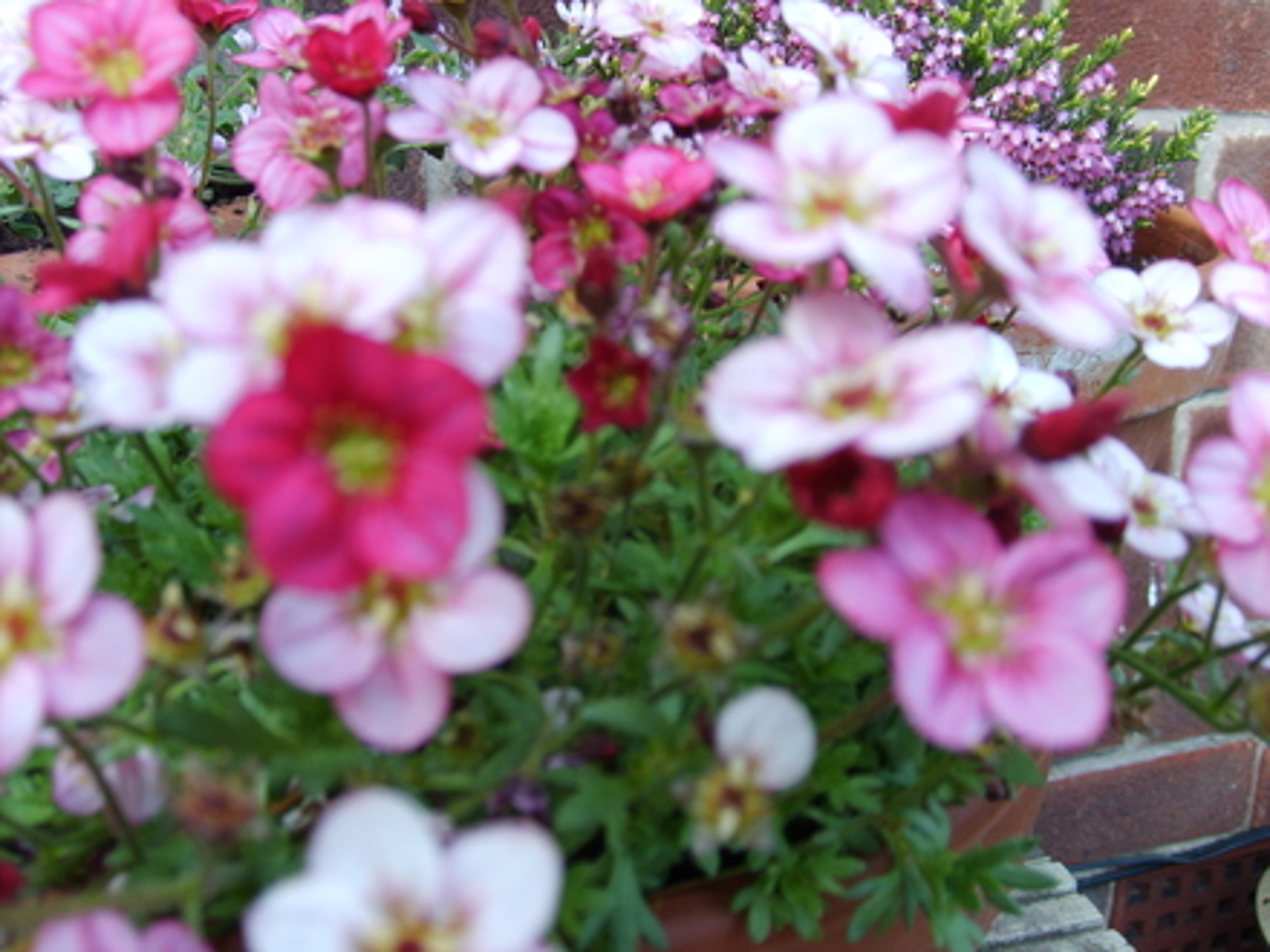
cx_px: 635
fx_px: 1284
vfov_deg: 40.7
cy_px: 476
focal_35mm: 35
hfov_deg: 52.6
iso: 50
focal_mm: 5.8
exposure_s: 1/90
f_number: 2.8
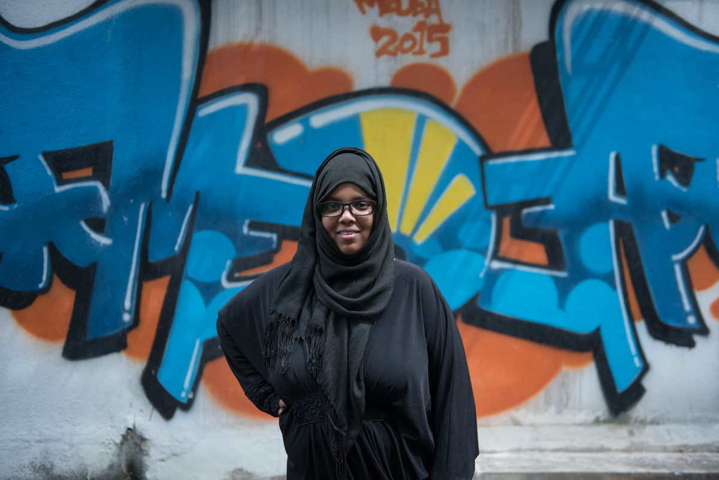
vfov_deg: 30.5
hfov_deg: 44.5
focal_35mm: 44
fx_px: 879
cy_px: 240
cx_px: 360
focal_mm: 44
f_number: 2.8
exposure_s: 1/3200
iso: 1000
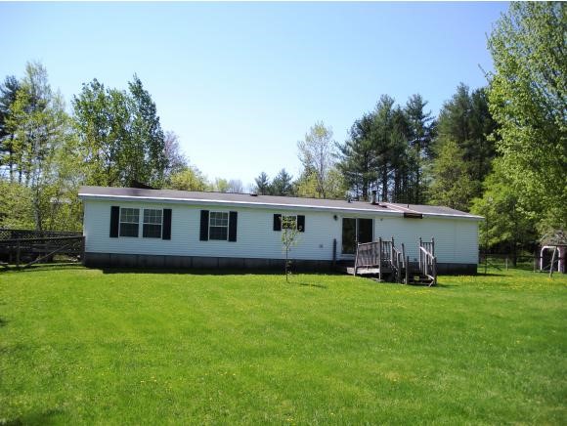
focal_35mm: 36
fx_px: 590
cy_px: 213
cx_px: 284
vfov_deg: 39.7
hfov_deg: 51.3
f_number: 3.5
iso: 64
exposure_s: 1/320
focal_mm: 6.3
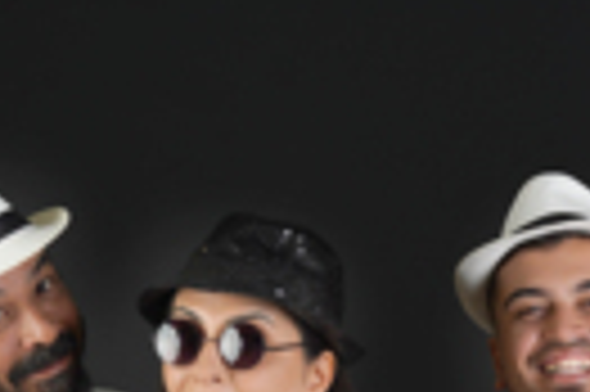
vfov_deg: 5.2
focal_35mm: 260
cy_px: 572
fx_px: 4256
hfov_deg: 7.9
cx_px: 495
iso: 100
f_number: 4
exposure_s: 1/100
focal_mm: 85
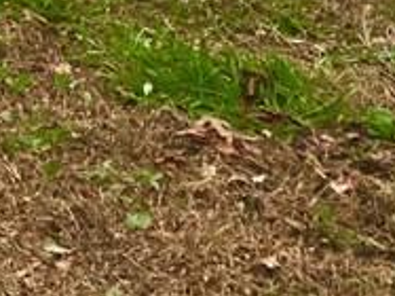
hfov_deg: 11.4
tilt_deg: -1.9
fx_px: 1813
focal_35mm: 159
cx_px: -353
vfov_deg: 8.2
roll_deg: -1.6
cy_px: -514
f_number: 2.2
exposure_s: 1/591
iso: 25
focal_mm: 4.15
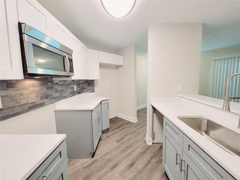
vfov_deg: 89.9
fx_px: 90
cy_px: 90
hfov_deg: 106.2
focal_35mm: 13
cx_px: 120
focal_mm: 2.2
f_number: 2.2
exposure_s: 1/60.2
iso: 400
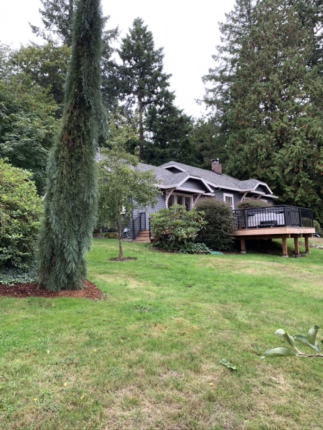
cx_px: 162
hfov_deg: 53.1
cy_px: 215
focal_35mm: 26
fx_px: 323
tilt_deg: +6.0
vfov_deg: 67.3
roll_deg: +2.2
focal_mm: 4.25
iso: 25
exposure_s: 1/147
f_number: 1.8
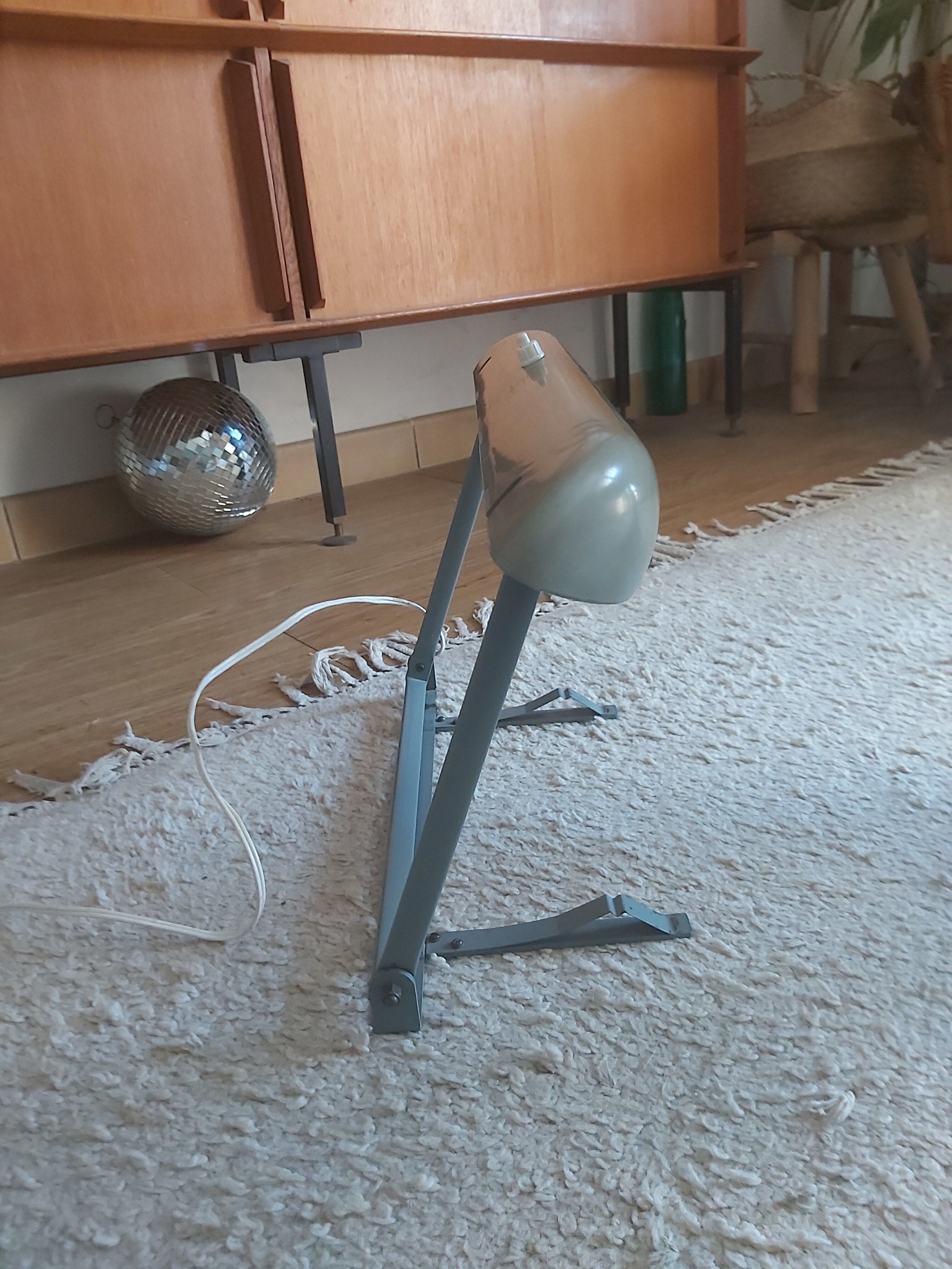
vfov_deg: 67.3
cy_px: 634
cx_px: 476
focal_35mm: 26
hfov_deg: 53.1
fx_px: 953
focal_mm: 3.92
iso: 250
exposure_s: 1/50
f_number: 1.7
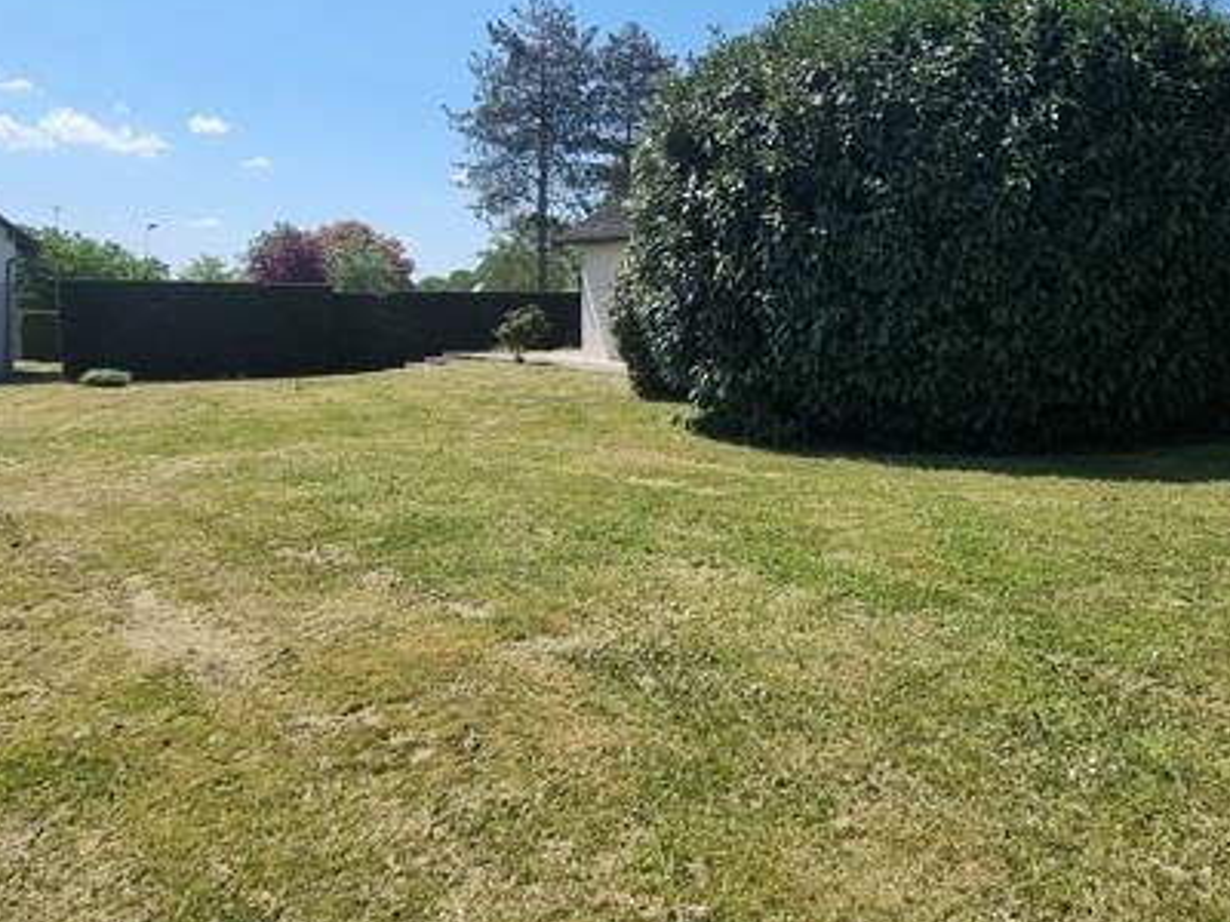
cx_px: 716
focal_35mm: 26
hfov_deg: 66.9
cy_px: 292
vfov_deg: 51.9
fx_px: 924
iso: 50
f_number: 2.2
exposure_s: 1/2064
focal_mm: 2.2
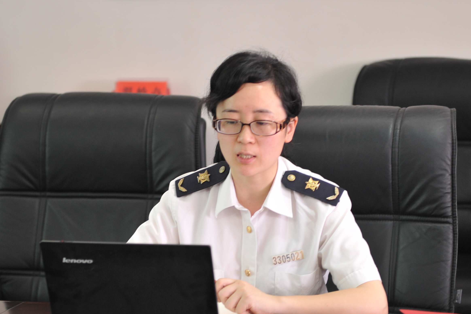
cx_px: 236
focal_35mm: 128
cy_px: 198
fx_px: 1675
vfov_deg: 10.7
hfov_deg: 16.0
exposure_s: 1/40
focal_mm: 70
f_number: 2.8
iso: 640
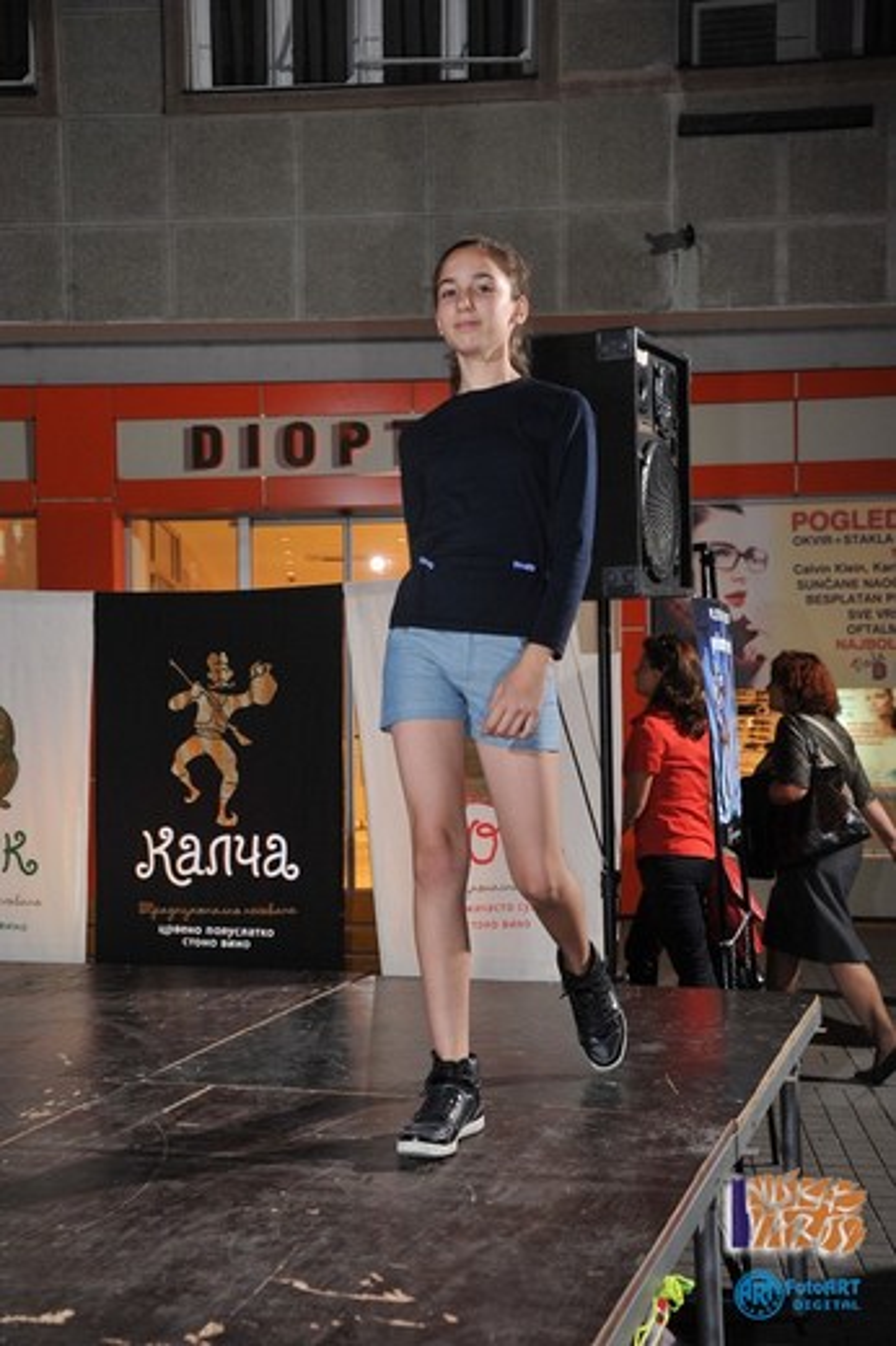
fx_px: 1682
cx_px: 448
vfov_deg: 43.6
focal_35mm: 45
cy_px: 673
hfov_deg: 29.8
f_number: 5.6
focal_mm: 45
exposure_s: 1/60
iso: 1000
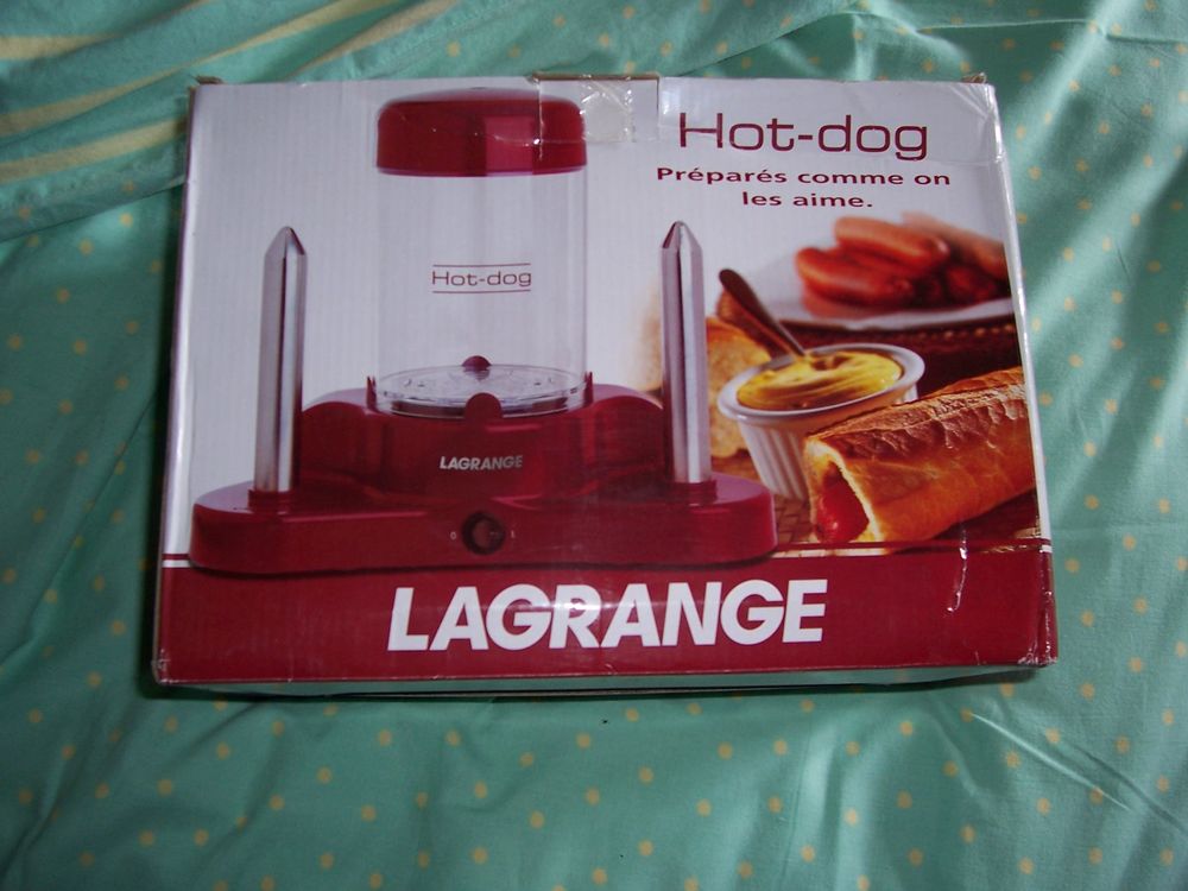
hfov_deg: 54.0
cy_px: 446
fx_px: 1167
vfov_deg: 41.8
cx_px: 594
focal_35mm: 34
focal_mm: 5.6
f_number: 2.7
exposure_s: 1/60
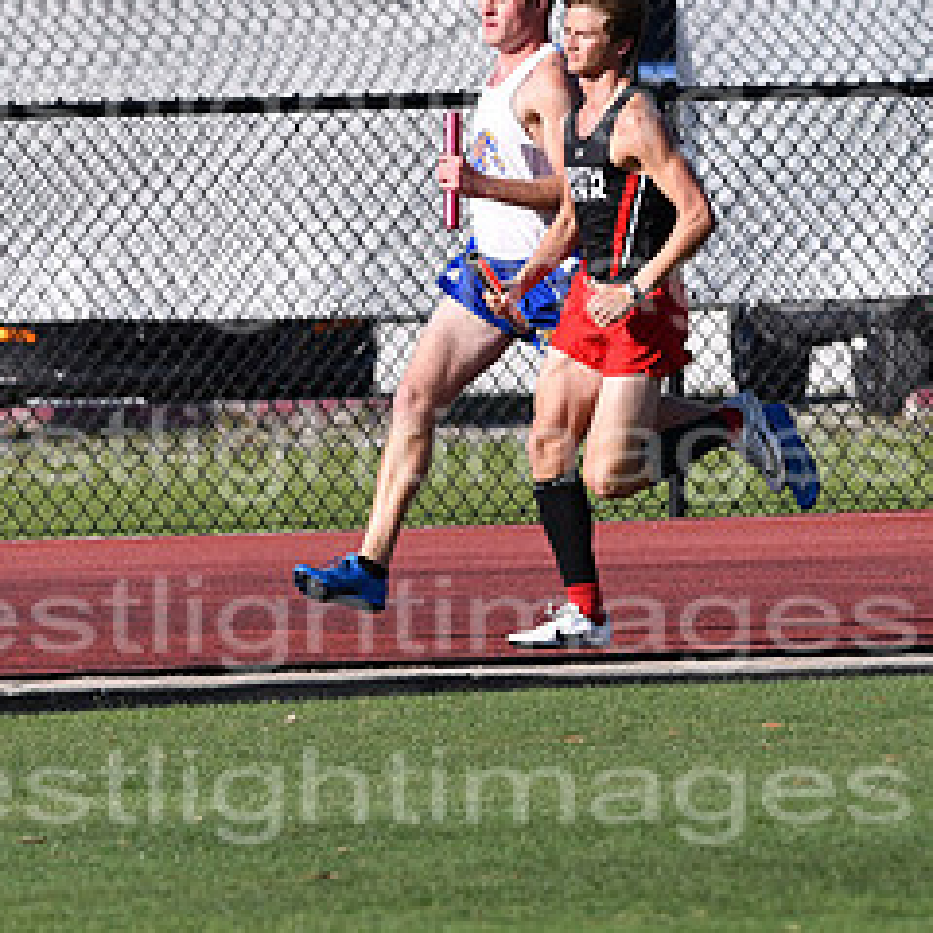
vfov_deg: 1.9
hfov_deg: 1.9
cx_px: 365
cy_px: 200
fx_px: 28207
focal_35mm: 925
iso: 320
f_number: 5.6
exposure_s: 1/2500
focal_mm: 300
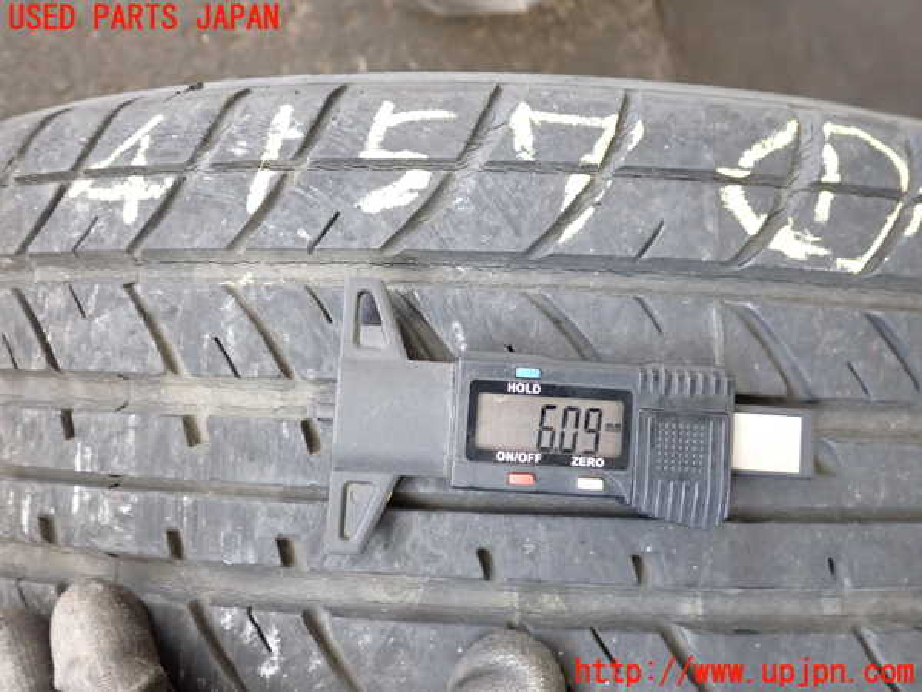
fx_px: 799
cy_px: 346
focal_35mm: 30
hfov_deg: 60.0
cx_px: 461
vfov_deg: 46.8
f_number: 2.3
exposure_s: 1/30
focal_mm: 5.4
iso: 400
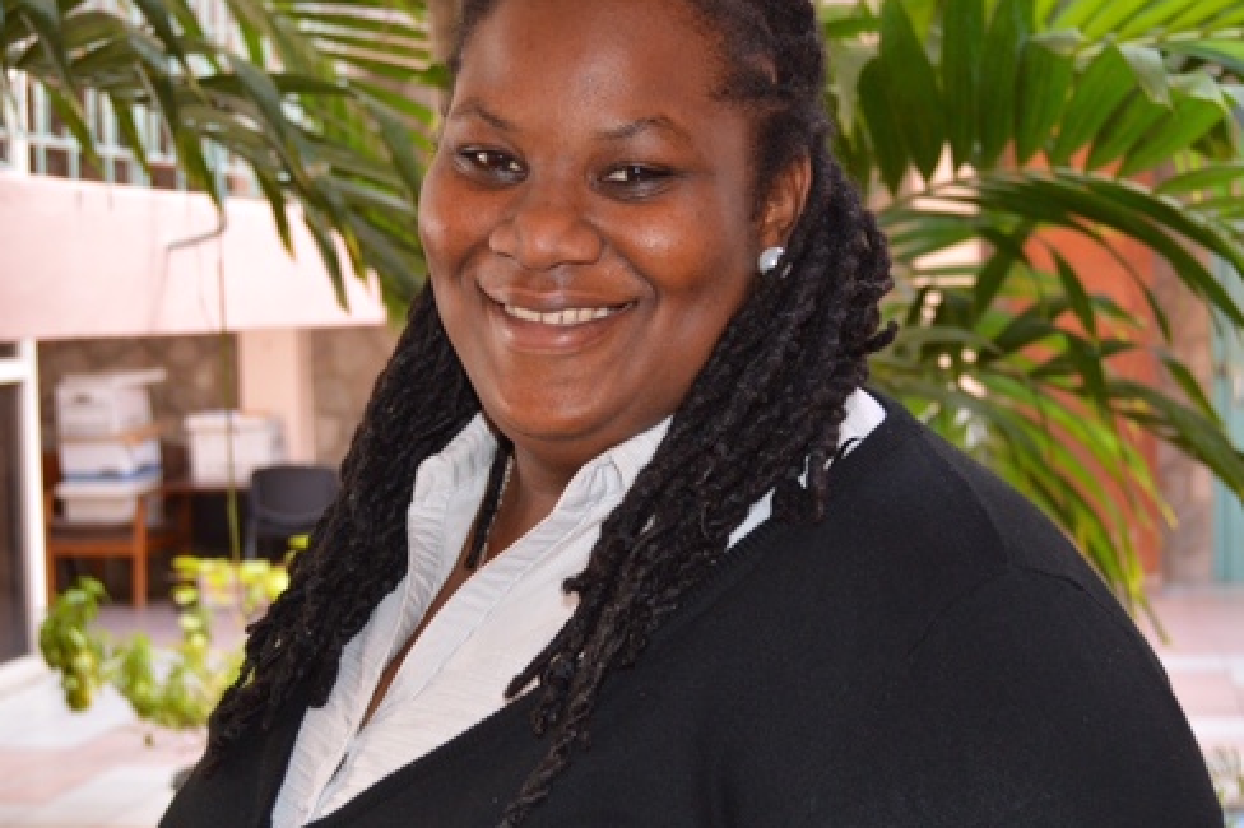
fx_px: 2176
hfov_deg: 31.8
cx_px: 755
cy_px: 413
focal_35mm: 63
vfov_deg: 21.6
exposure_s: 1/60
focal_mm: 32
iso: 720
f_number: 4.5
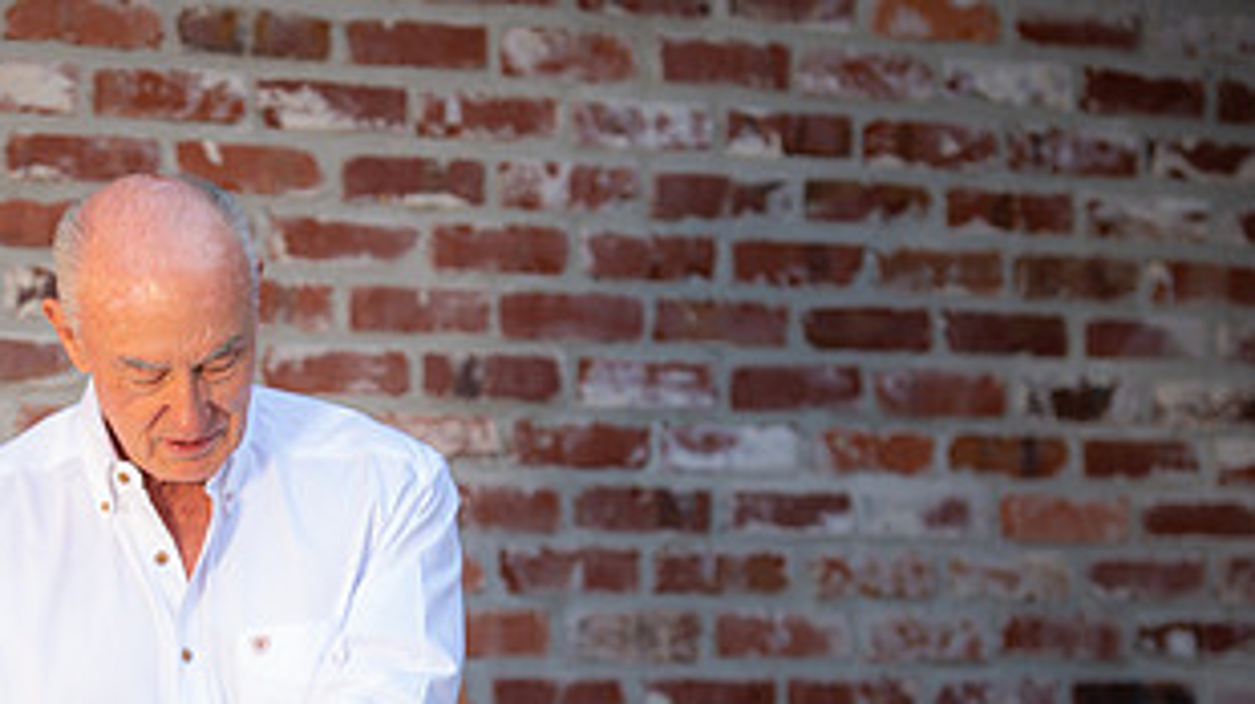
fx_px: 6852
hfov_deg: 10.4
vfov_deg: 5.9
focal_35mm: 206
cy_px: 716
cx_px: 316
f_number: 2.8
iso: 64
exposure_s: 1/160
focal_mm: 105
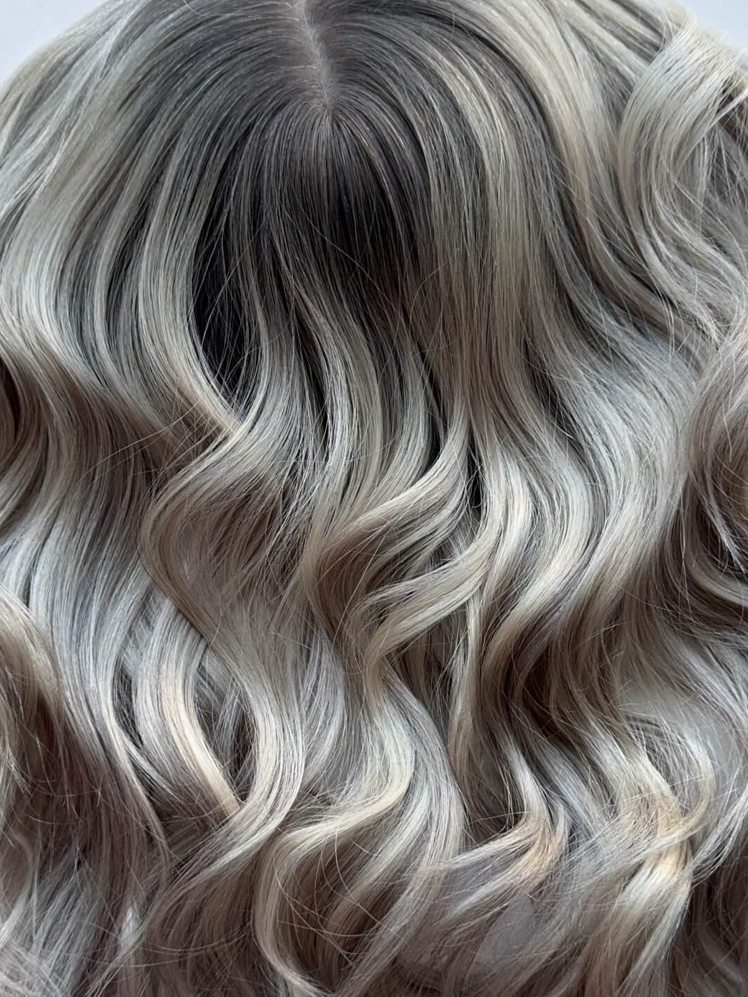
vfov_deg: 43.7
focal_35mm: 43
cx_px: 404
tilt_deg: -87.9
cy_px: 586
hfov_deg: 33.6
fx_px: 1239
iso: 64
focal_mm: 6.76
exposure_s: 1/148
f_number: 1.78
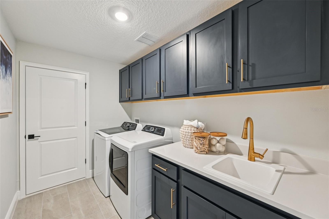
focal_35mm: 14
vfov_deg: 81.1
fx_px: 128
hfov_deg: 104.3
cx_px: 164
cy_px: 110
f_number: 8
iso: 400
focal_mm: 14
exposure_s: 1/3.33
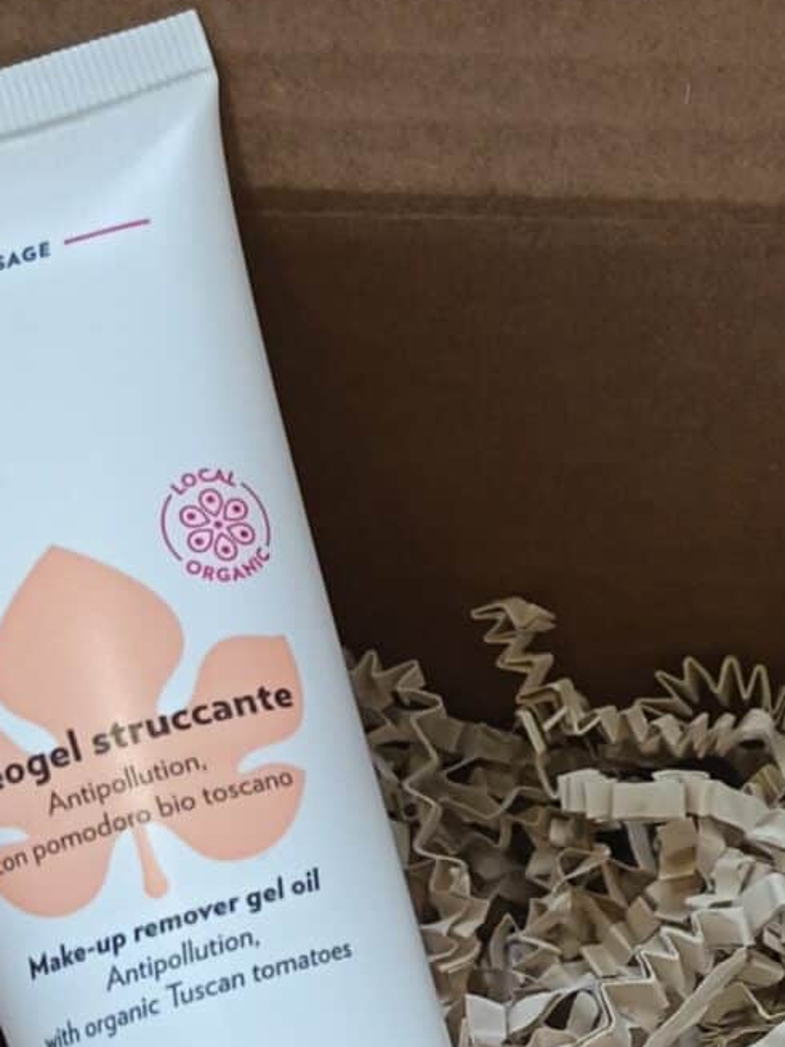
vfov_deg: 20.6
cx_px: 1012
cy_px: 847
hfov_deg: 15.0
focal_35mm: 94
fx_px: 2844
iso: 739
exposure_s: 1/40
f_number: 4
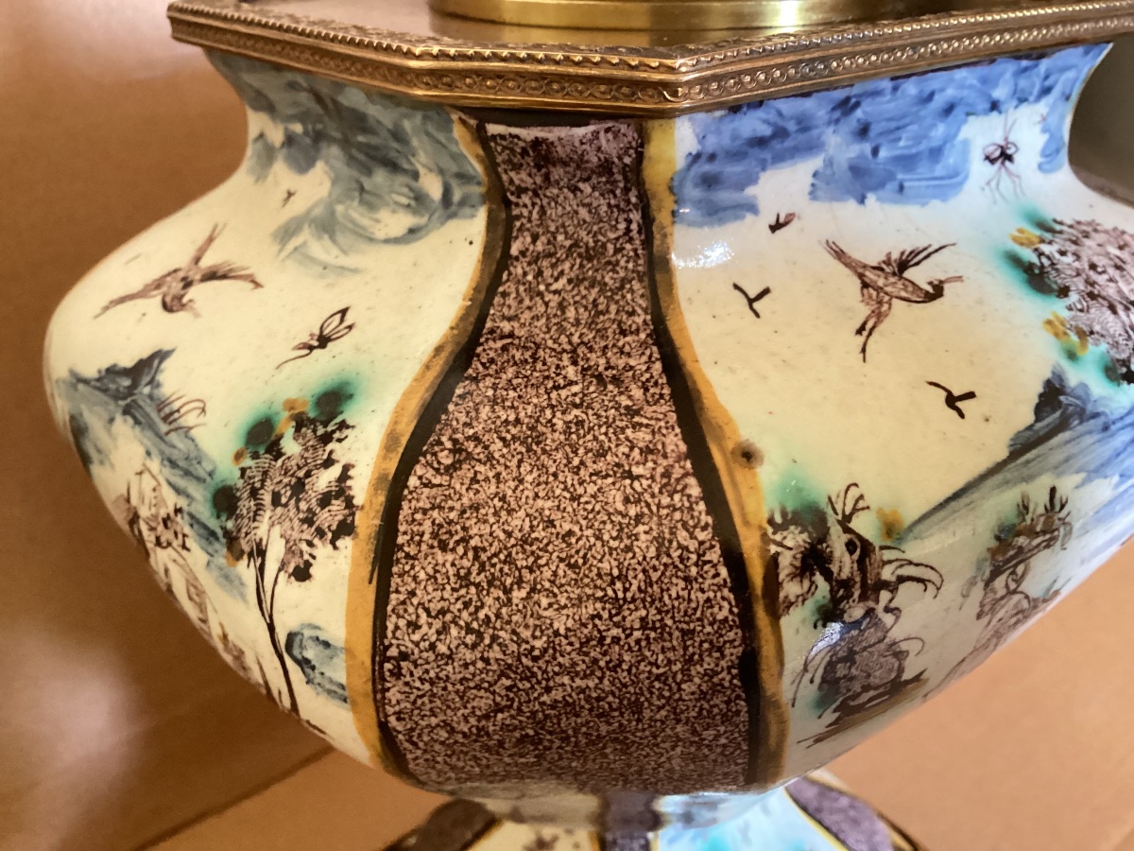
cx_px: 567
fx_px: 1016
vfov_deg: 45.4
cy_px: 426
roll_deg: -1.7
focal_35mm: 31
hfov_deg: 58.4
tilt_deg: -26.2
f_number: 2.4
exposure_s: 1/33
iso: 320
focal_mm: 3.3
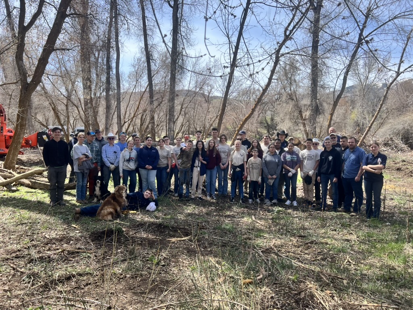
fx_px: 310
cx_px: 206
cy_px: 155
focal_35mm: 26
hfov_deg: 67.3
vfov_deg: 53.1
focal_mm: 5.7
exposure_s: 1/1724
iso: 50
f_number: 1.5
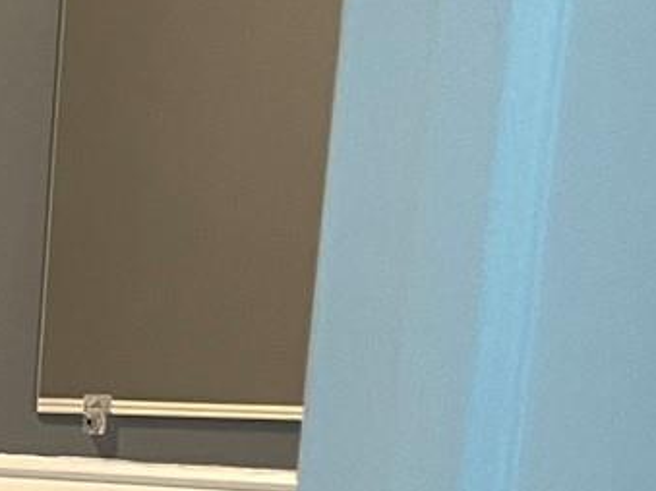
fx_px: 2974
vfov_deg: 8.8
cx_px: -689
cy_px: 1061
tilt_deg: -14.0
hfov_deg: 11.3
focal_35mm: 157
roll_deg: +0.0
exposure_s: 1/60
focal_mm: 5.1
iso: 100
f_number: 1.6
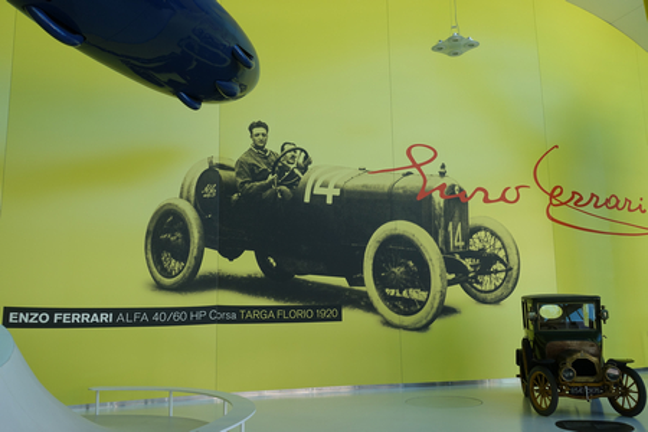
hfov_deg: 58.7
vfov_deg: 41.1
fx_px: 576
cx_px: 324
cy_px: 216
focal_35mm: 32
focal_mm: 11.69
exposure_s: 1/80
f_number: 4
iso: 125
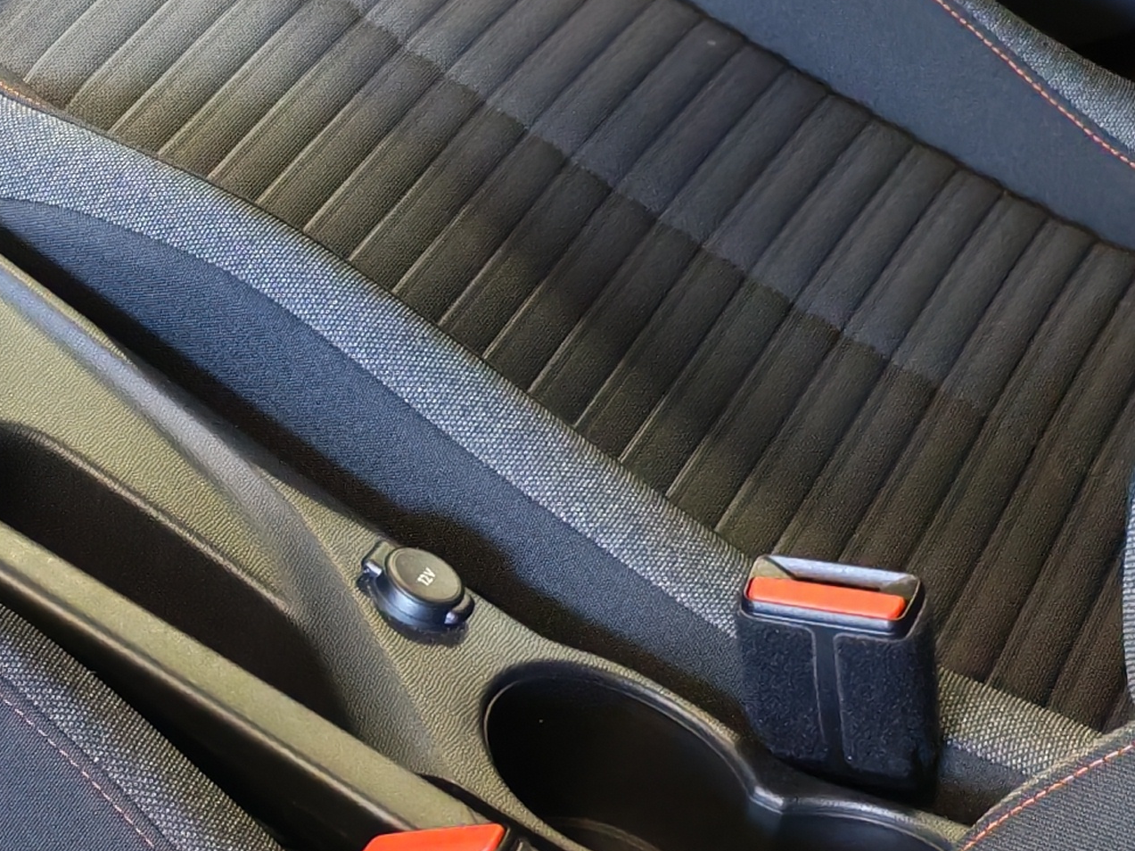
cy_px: -63
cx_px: -662
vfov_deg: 14.1
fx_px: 3376
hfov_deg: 16.9
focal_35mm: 103
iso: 1359
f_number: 1.9
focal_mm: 6.12
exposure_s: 1/50
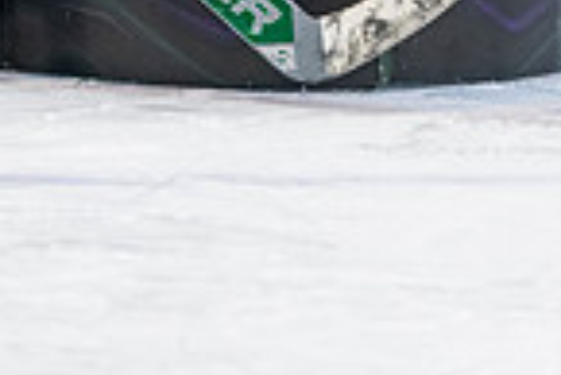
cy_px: -354
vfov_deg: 2.1
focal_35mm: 664
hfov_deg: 3.1
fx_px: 10358
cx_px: 314
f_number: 3.2
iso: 2000
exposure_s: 1/640
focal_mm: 145
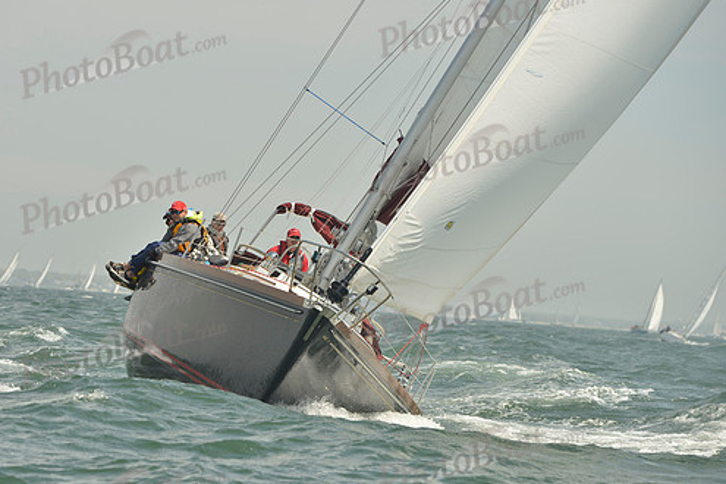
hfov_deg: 12.1
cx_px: 304
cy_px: 252
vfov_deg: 8.1
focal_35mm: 170
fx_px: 3428
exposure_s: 1/1250
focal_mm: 145
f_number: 6.3
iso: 200
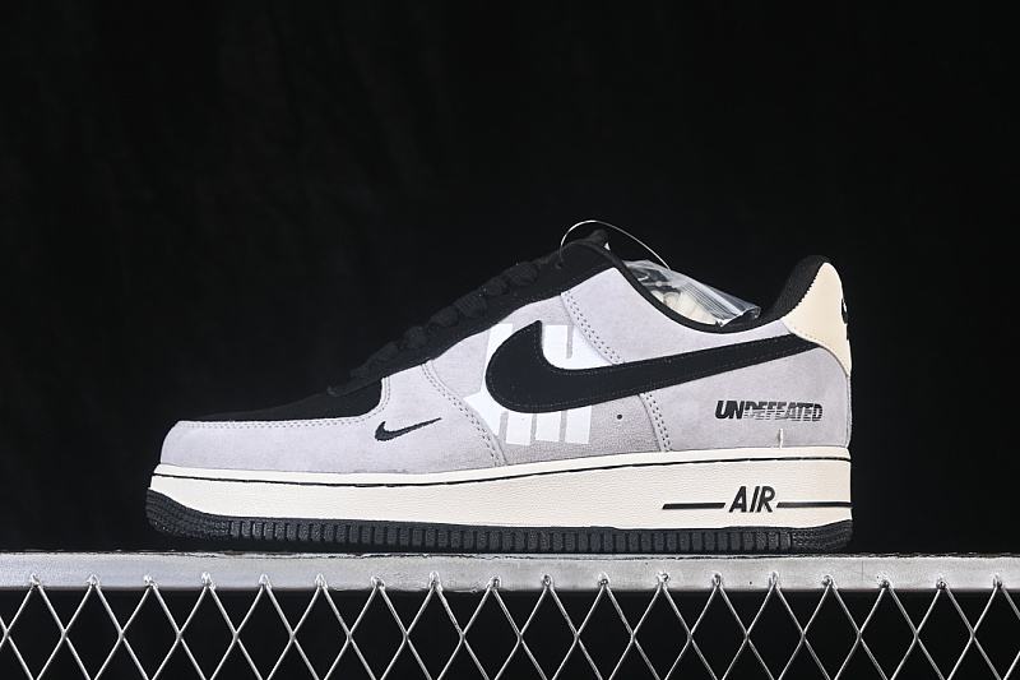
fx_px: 2124
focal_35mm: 75
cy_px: 340
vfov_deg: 18.2
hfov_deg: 27.0
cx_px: 510
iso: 160
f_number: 7.1
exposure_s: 1/60
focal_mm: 50
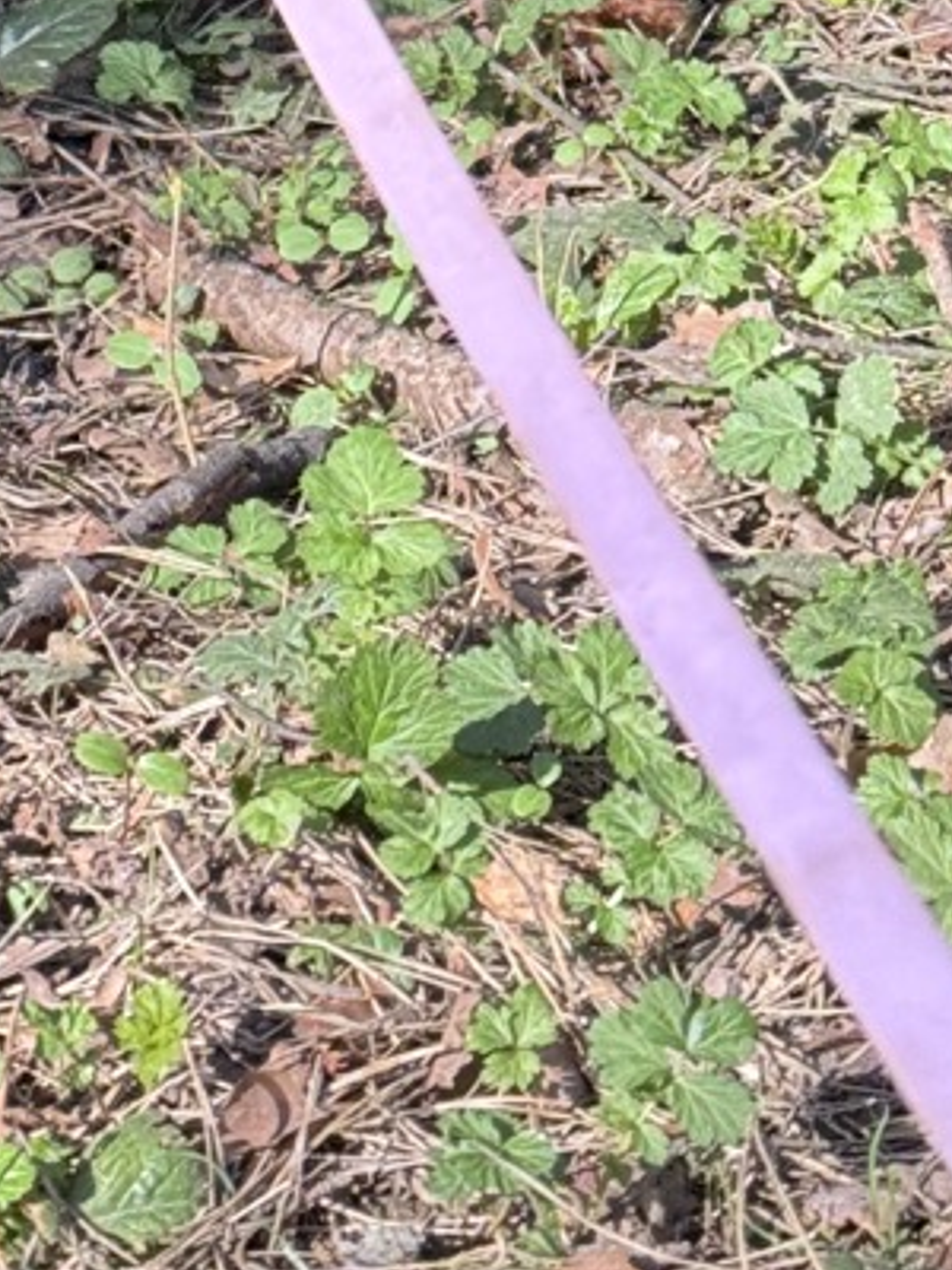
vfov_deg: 11.3
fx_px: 6160
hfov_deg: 8.8
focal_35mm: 168
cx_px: 98
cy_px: -591
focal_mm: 6.76
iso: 100
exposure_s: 1/452
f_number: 1.78
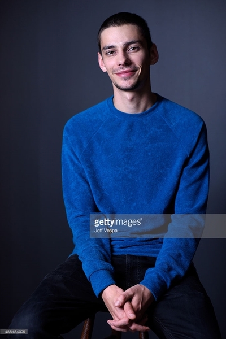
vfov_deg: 23.9
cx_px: 113
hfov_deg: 16.1
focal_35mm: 85
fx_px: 800
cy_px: 170
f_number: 2.8
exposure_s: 1/200
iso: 640
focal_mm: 85
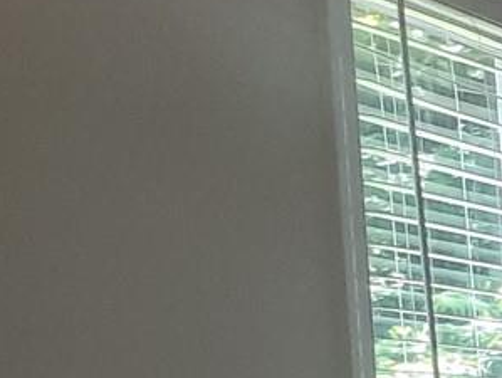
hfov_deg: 8.8
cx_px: 1660
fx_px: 2483
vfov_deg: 8.3
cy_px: 756
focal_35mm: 171
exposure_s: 1/50
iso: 64
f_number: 2
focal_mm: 4.6
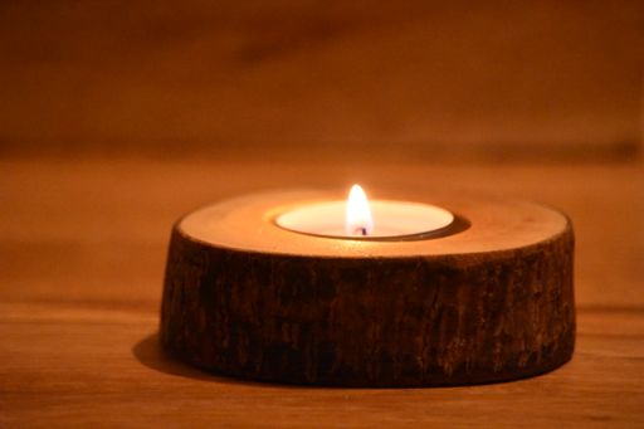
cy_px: 214
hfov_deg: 5.7
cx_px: 322
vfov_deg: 3.8
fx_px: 6438
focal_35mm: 360
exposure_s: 1/200
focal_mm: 240
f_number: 5.3
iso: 12800
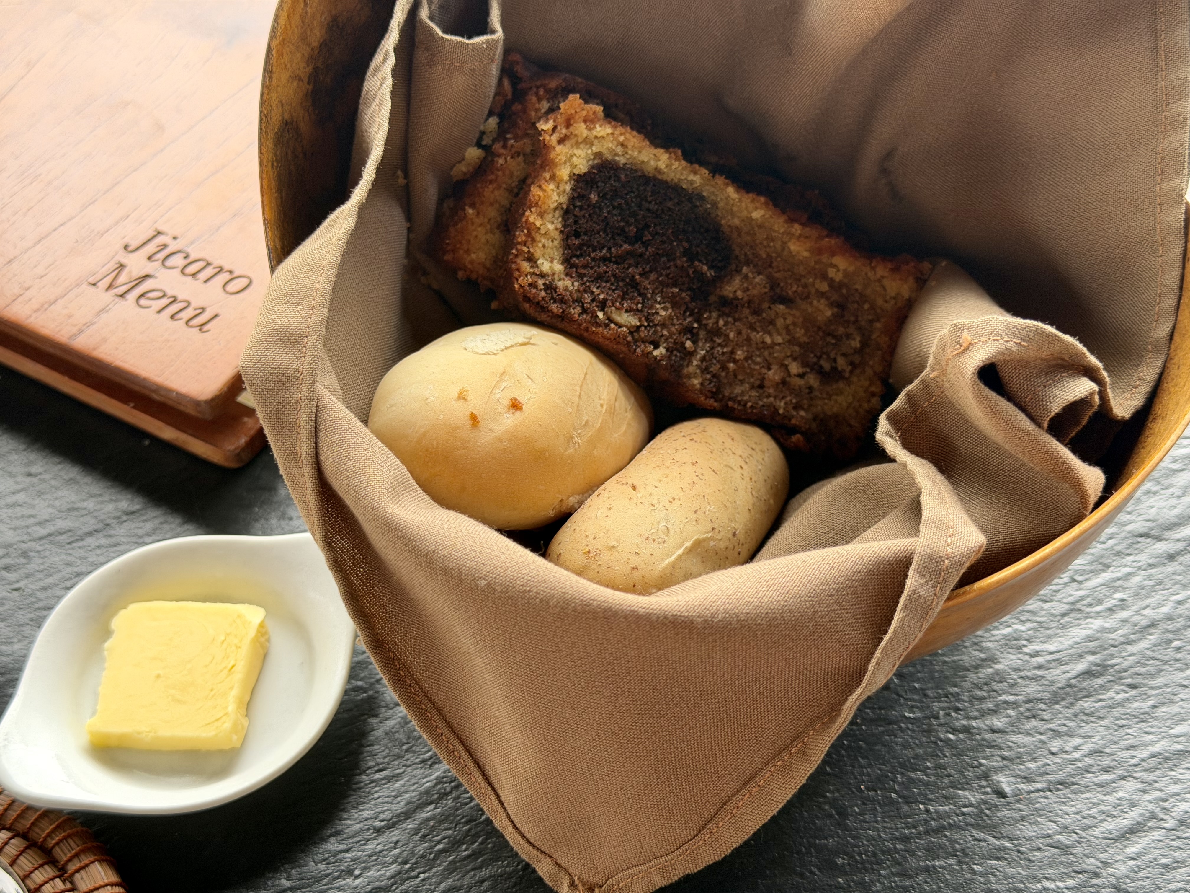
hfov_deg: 39.7
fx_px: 1650
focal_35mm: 48
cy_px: 446
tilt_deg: -51.6
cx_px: 595
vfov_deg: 30.3
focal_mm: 6.76
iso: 160
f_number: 1.78
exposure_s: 1/138
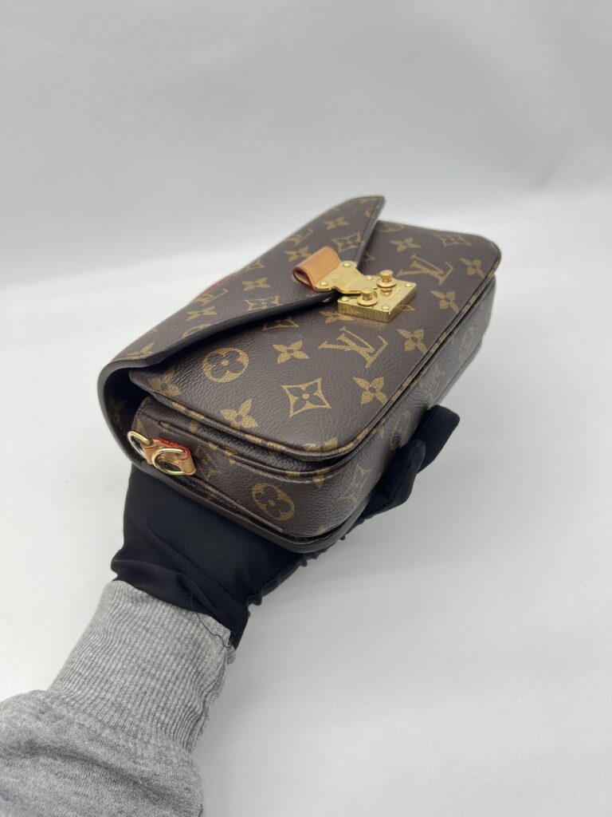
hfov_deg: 53.1
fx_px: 613
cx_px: 306
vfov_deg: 67.3
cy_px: 408
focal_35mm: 26
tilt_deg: -46.0
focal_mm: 5.7
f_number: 1.5
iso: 40
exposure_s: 1/100
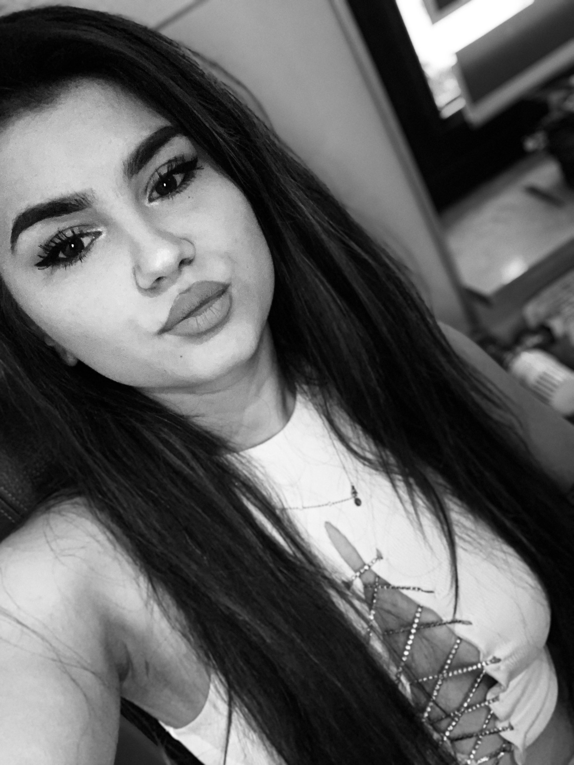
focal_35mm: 32
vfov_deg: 56.8
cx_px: 287
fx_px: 707
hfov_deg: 44.2
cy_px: 382
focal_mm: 2.87
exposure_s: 1/22
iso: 250
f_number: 2.2
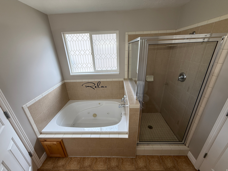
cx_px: 114
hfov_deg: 102.1
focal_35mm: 14
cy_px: 86
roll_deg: +3.0
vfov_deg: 85.7
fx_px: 92
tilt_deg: -21.5
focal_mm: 2.22
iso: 80
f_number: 2.2
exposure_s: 1/120
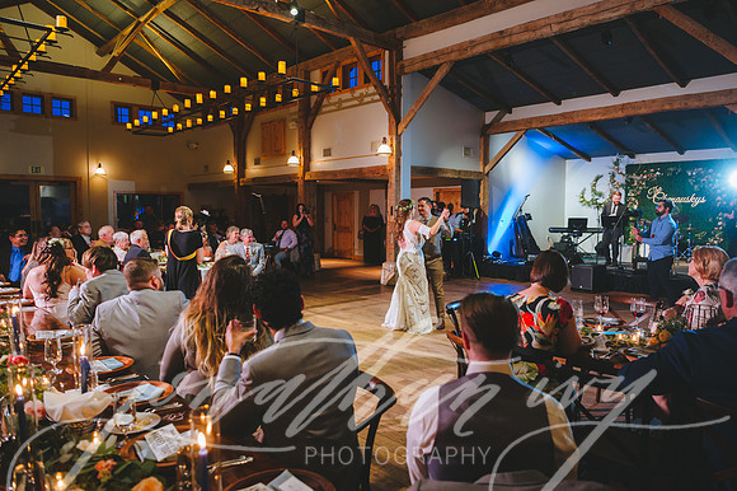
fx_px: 509
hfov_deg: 71.8
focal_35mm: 25
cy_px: 246
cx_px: 368
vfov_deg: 51.4
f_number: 2.8
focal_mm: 24
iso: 2000
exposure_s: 1/100
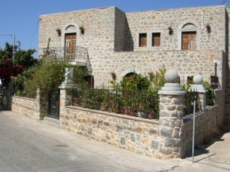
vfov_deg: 35.1
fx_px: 272
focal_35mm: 41
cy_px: 83
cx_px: 112
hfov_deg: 45.8
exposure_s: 1/352
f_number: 6.8
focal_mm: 7.5
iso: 50
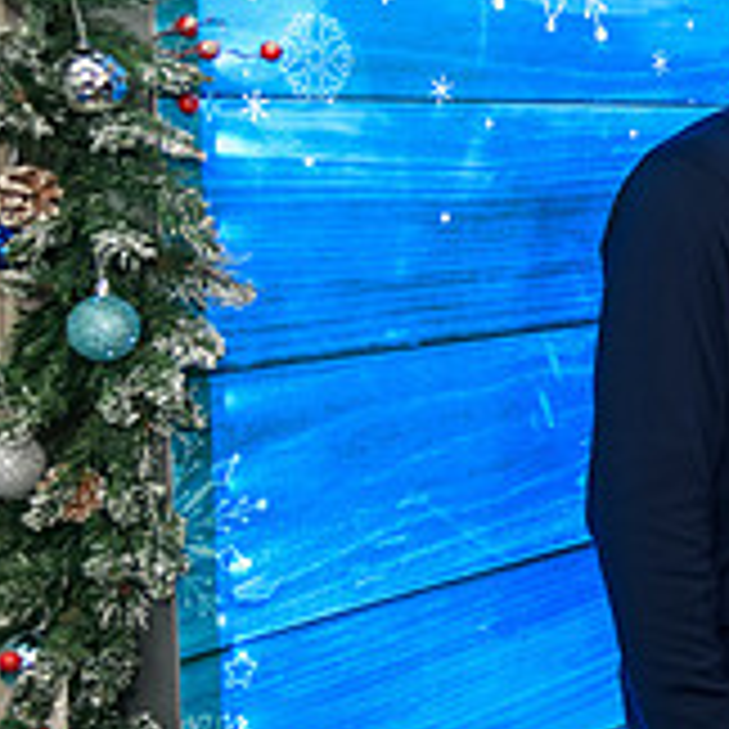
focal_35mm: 73
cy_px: 290
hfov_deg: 20.9
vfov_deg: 23.6
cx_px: 1017
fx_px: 1739
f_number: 3.2
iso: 400
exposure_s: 1/125
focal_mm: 24
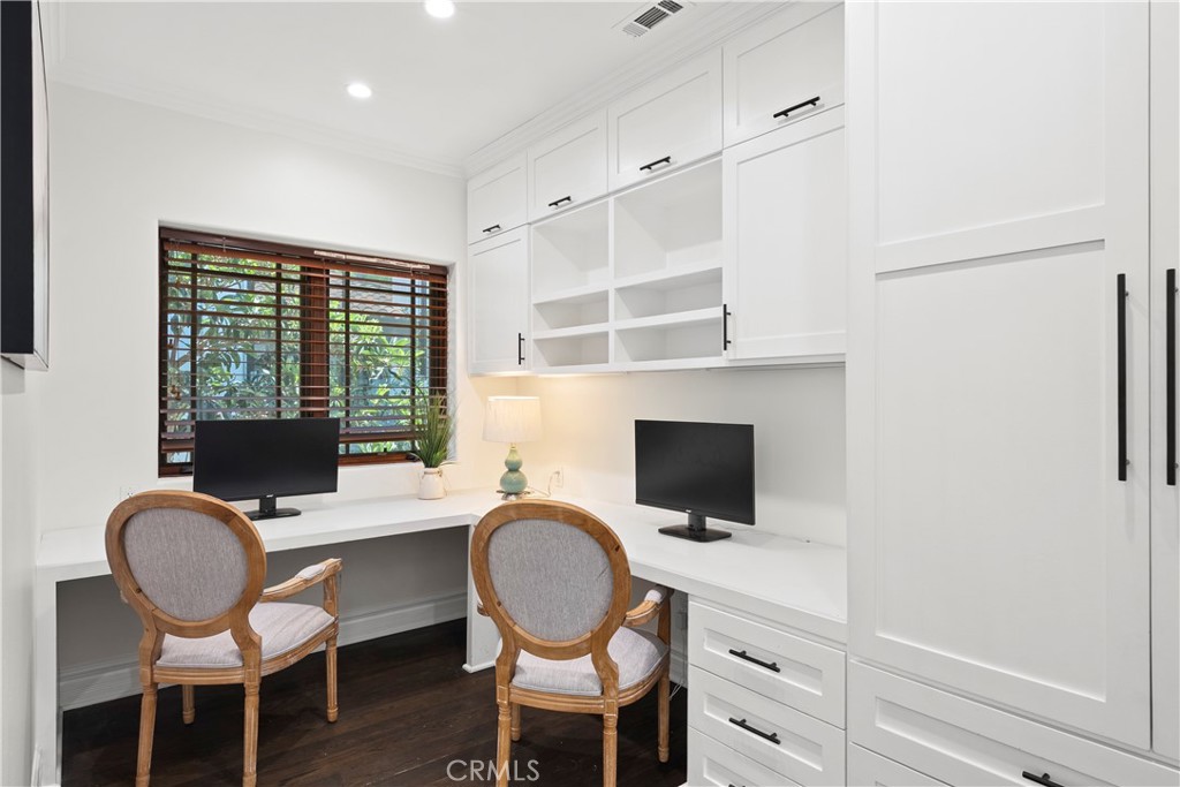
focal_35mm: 20
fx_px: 656
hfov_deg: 84.0
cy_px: 394
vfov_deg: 61.9
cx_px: 590
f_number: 8
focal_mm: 20
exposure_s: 1
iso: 250
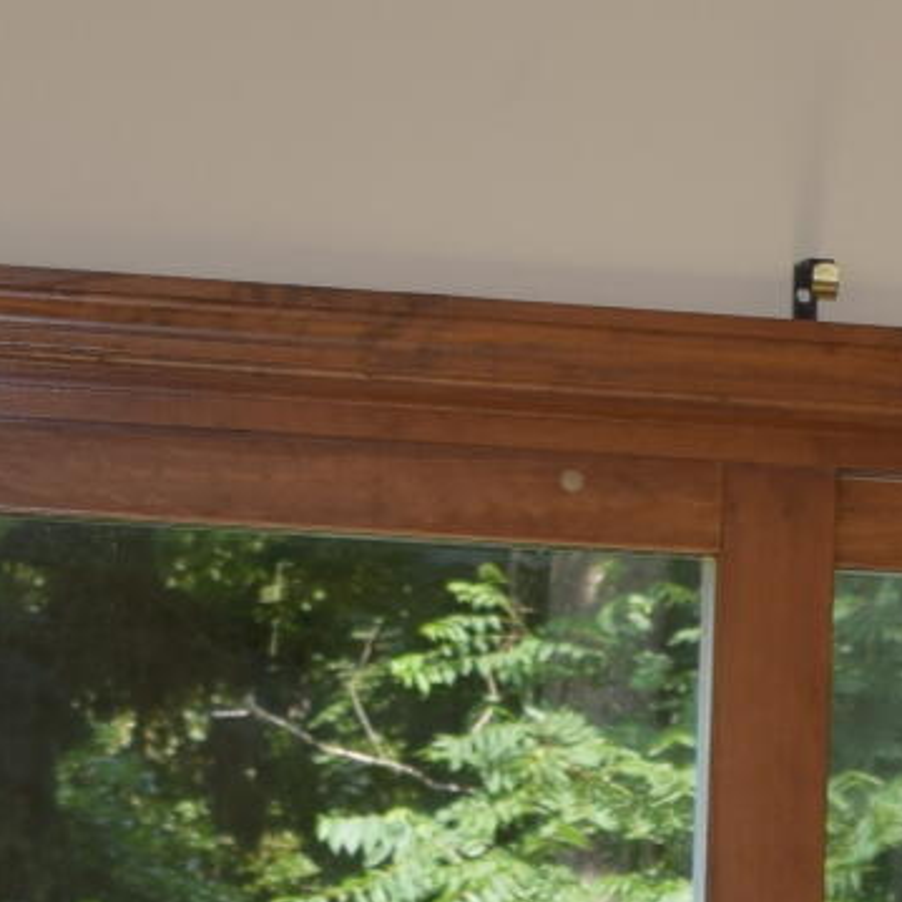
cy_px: 1508
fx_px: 6279
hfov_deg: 8.0
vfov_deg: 8.0
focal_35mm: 213
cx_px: 1508
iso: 100
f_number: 5
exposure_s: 1/200
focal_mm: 20
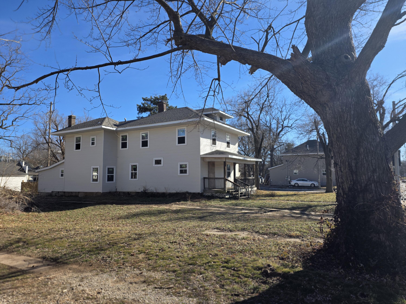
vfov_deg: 58.9
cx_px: 203
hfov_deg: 73.9
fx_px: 270
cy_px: 152
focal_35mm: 23
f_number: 1.7
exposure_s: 1/4237
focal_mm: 6.25
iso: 80
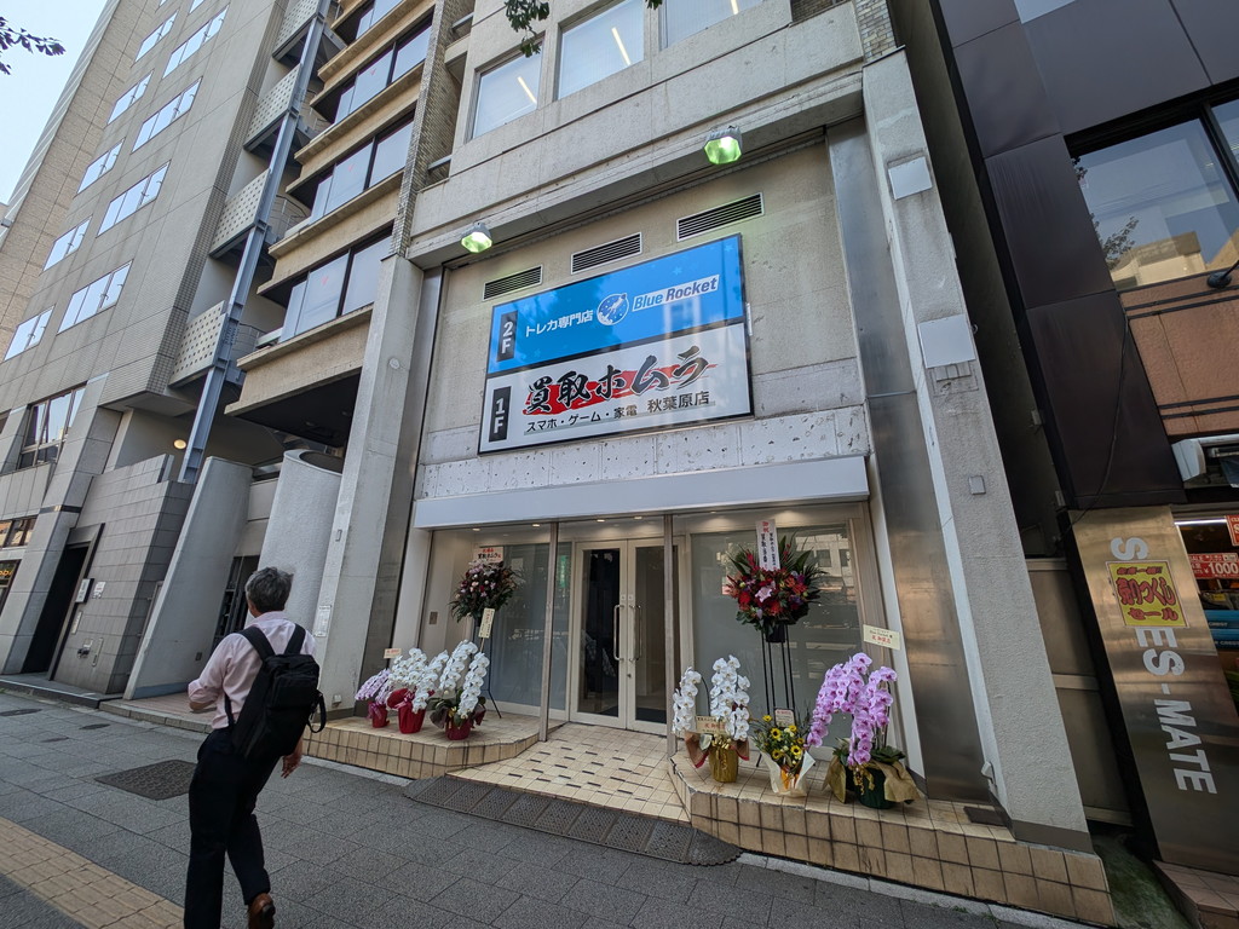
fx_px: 430
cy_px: 464
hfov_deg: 110.5
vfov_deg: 94.5
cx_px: 620
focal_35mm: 12
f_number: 1.95
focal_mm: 2.23
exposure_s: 1/482
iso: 31
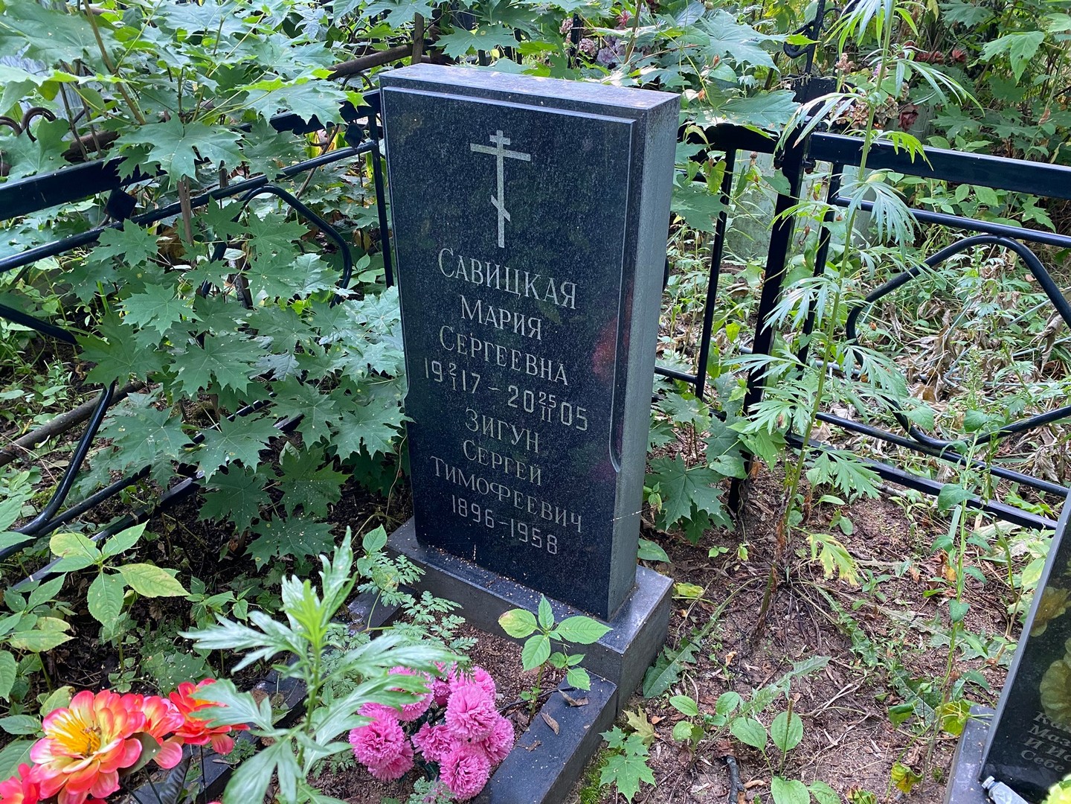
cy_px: 402
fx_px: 804
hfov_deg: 67.3
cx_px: 536
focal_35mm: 26
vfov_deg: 53.1
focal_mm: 4.25
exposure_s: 1/74
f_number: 1.8
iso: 125
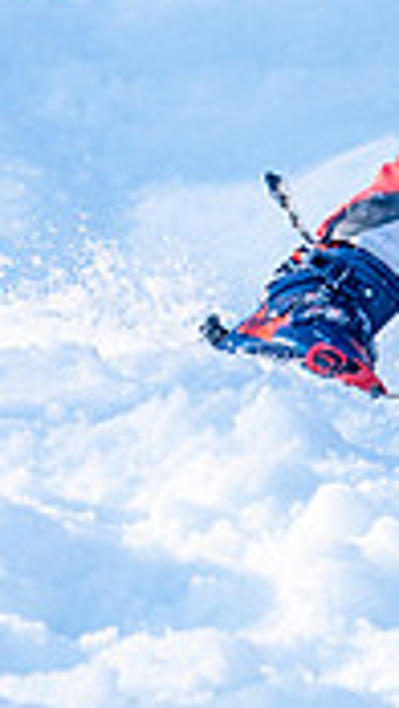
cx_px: 303
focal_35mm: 2589
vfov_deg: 0.8
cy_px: -153
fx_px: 48649
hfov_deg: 0.5
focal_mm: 560
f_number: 8
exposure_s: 1/2000
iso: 1250
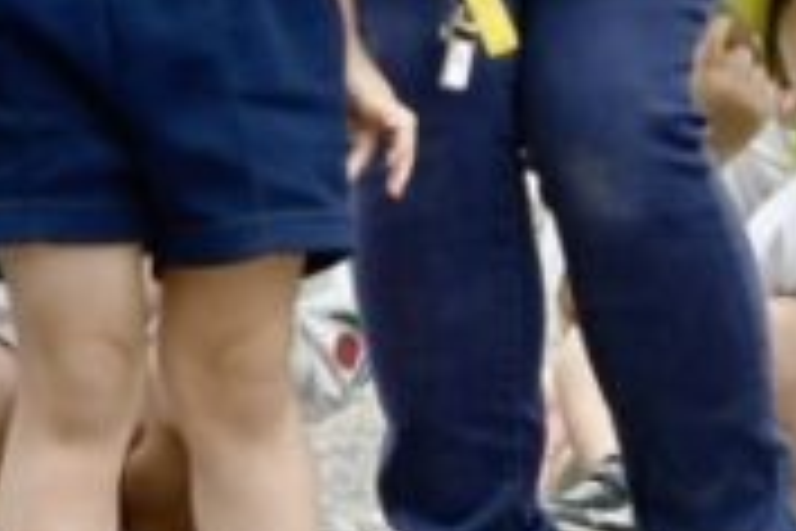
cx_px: 202
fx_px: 9949
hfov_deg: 4.6
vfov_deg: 3.1
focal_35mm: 450
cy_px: -61
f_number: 5
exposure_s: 1/250
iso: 200
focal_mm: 52
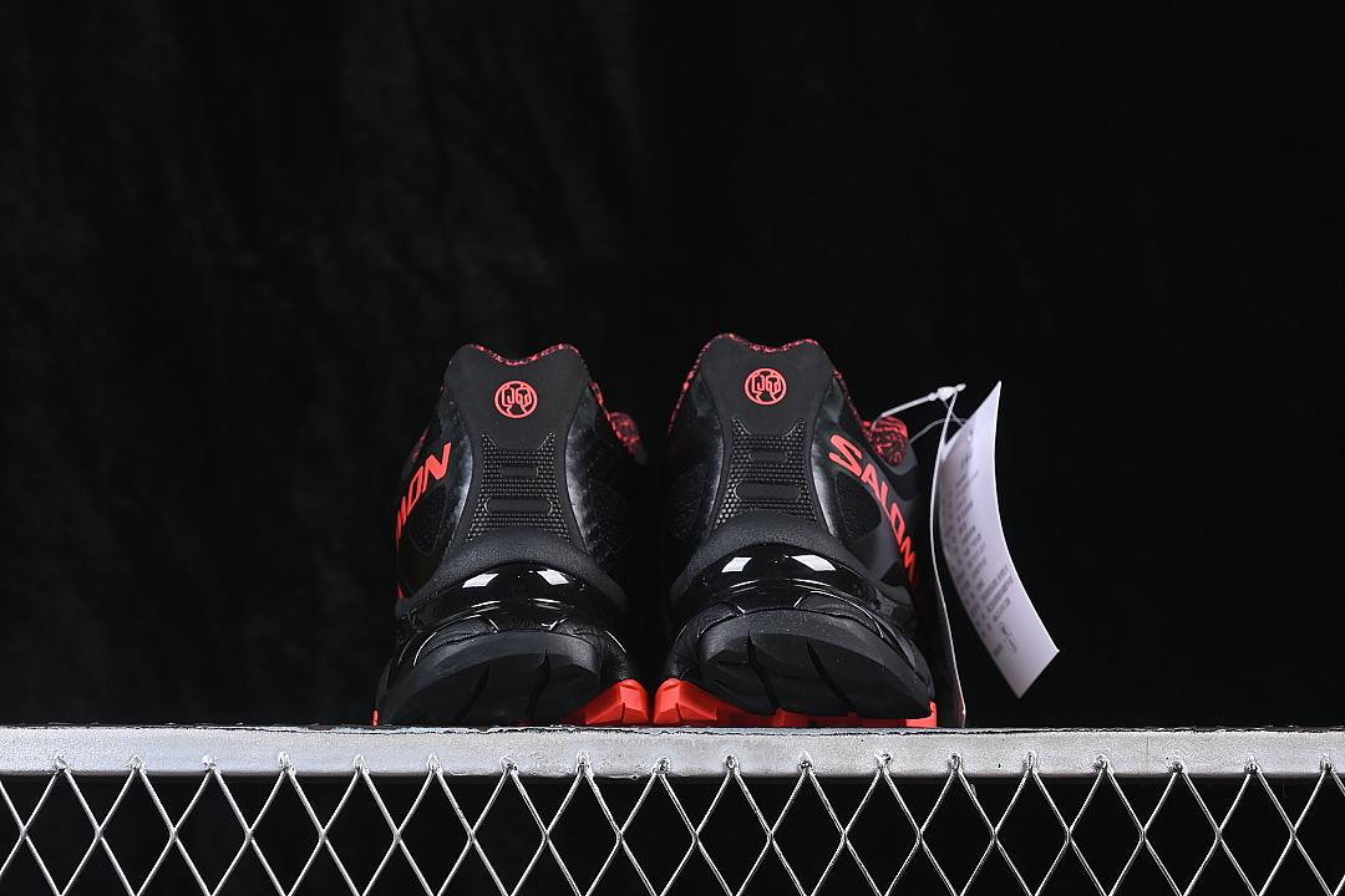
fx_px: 2802
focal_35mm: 75
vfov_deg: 18.2
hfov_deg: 27.0
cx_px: 672
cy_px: 448
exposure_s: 1/60
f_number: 6.3
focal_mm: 50
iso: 160
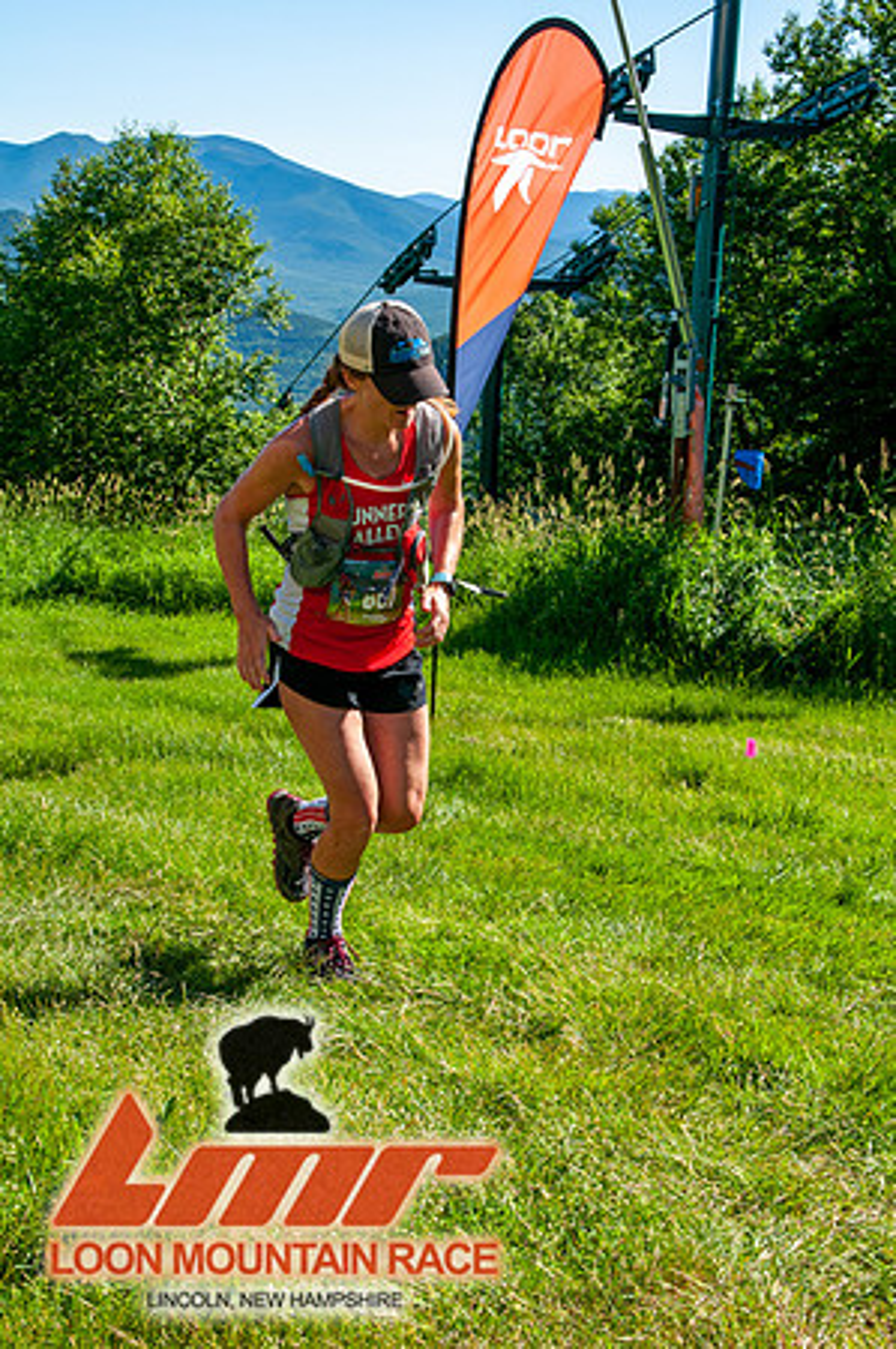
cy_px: 674
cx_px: 448
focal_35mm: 51
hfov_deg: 26.4
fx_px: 1908
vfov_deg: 38.9
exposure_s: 1/400
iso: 200
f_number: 8
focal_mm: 34
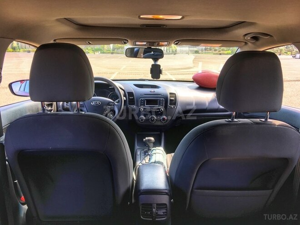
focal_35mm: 29
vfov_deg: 48.2
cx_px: 150
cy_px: 112
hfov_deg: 61.7
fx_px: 251
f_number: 2.2
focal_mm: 4.15
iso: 25
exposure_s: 1/118
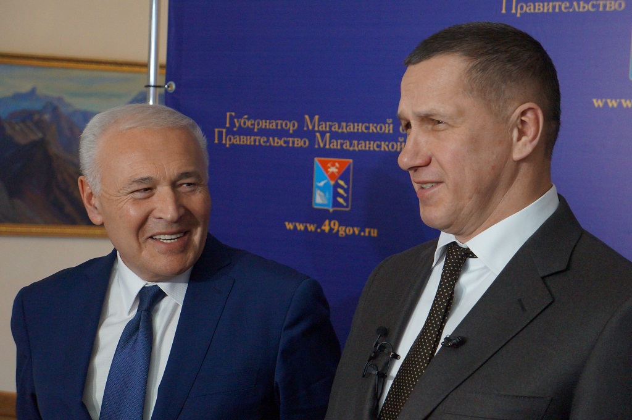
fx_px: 1446
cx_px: 316
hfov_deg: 24.6
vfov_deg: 16.5
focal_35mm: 82
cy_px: 210
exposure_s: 1/160
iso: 3200
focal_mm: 55
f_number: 5.6
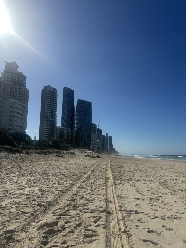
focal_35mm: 24
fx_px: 172
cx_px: 93
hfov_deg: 56.8
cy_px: 124
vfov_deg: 71.6
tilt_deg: +6.9
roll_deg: -2.2
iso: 80
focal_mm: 6.86
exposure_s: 1/13699
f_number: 1.78
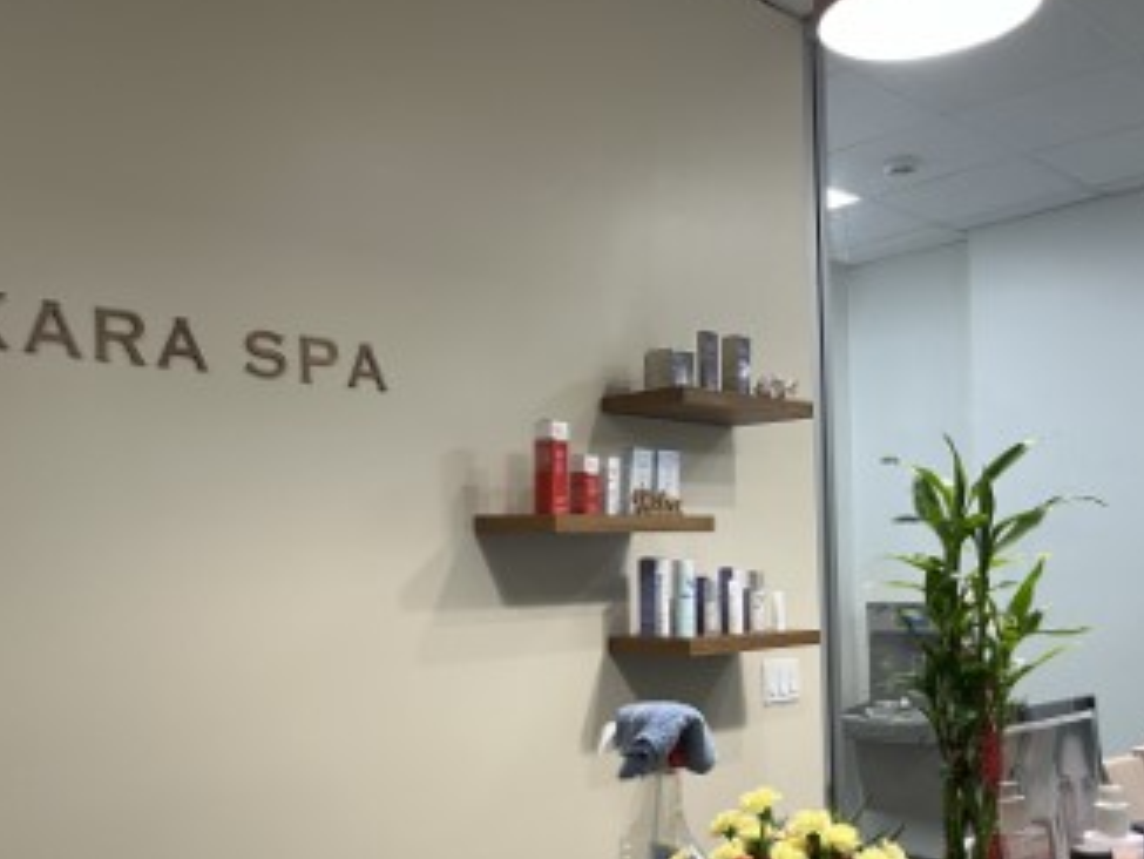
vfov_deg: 39.2
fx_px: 1190
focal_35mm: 36
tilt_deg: +1.4
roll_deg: +0.6
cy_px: 570
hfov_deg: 50.9
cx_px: 436
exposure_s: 1/60
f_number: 1.6
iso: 80
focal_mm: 5.1
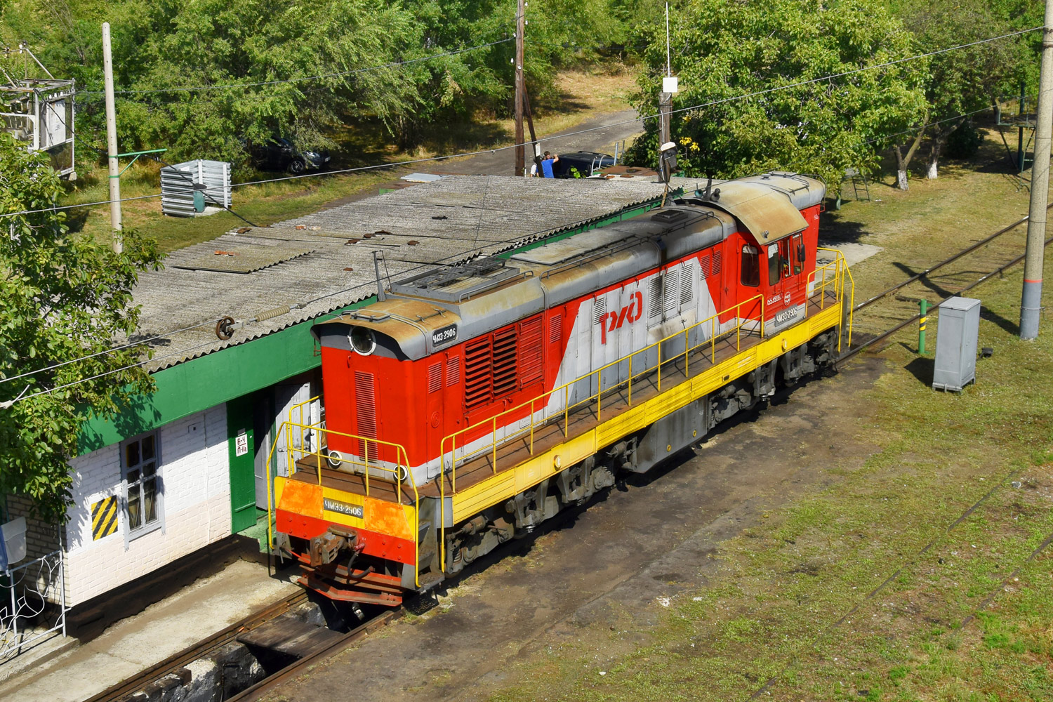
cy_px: 351
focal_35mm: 42
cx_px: 526
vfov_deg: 31.9
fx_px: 1228
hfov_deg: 46.4
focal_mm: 28
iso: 200
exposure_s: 1/1000
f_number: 7.1
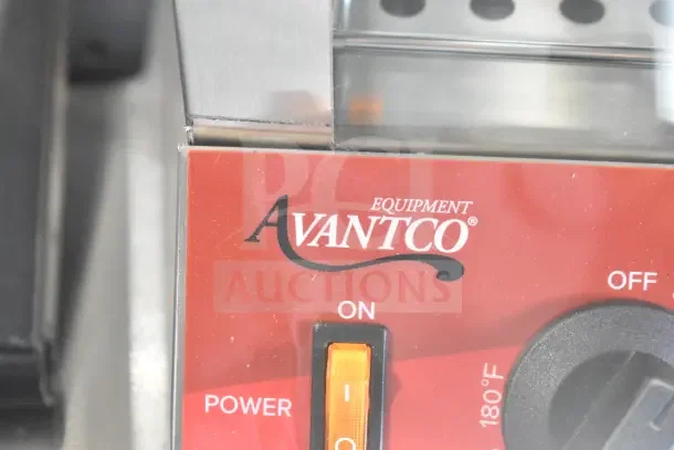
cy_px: 225
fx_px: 1545
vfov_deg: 16.6
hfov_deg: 24.6
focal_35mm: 82
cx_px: 337
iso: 10000
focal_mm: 55
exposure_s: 1/100
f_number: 5.6
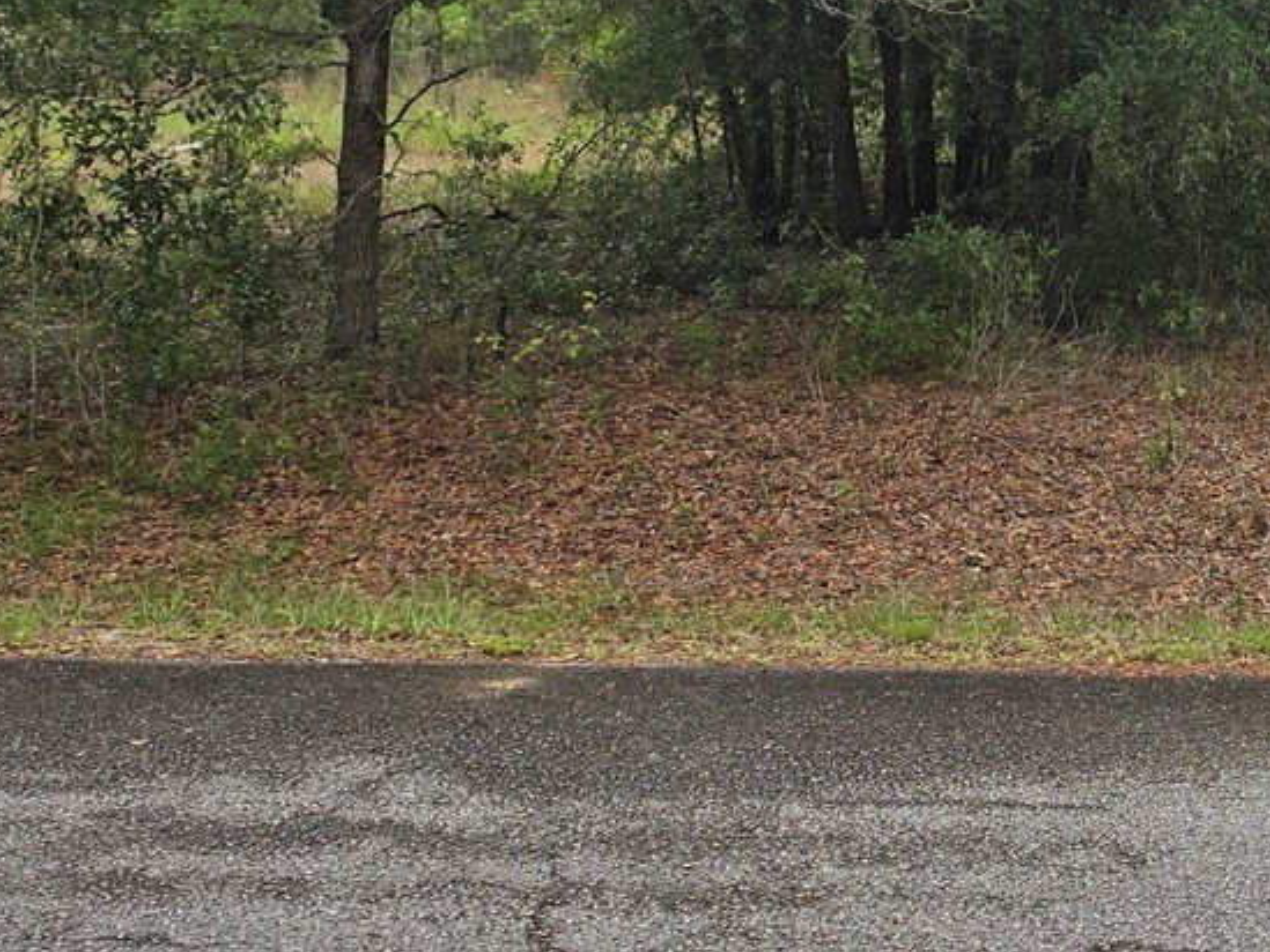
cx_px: 1282
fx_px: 2459
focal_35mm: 67
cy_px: -173
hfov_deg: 27.3
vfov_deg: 20.6
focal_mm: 6.5
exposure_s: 1/7058
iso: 64
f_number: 1.4
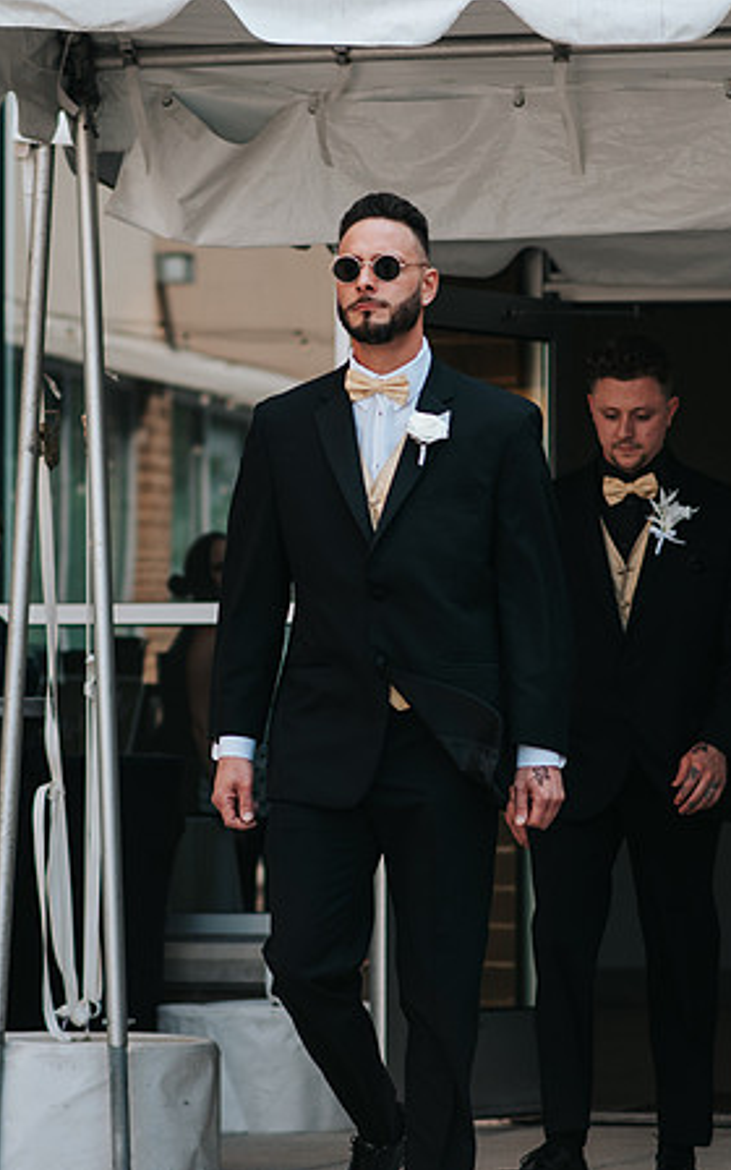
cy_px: 585
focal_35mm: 196
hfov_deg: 6.7
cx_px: 402
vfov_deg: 10.7
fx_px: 6248
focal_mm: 85
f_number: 2.8
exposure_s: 1/800
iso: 100
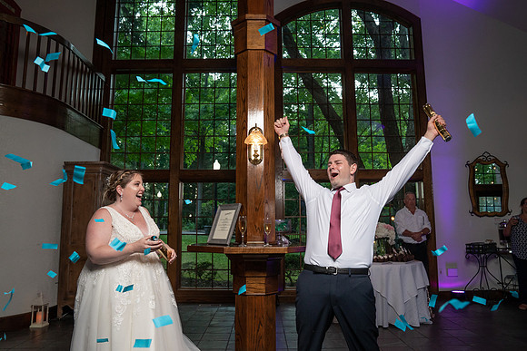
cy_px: 176
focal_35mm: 26
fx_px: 382
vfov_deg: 49.4
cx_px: 264
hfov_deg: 69.2
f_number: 5.6
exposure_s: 1/200
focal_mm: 26
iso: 2000
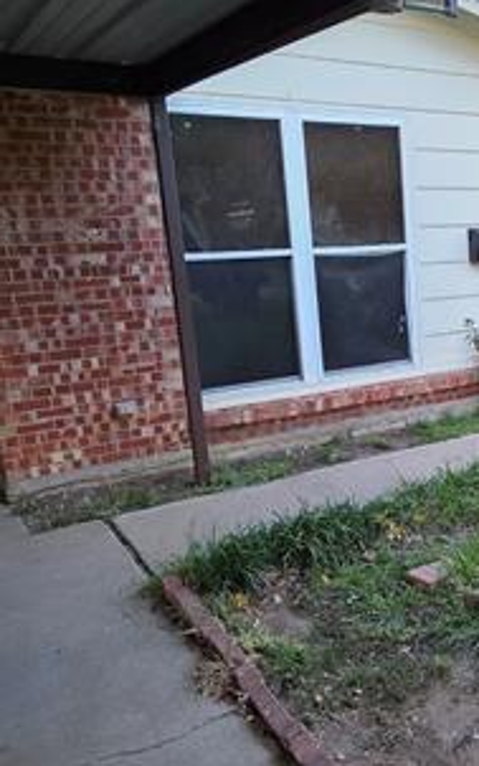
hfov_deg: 33.1
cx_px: 487
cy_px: 403
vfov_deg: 55.3
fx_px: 730
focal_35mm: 35
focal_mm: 2.2
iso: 400
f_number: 1.9
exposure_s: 1/60
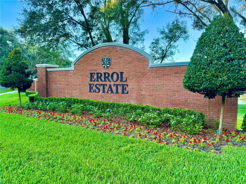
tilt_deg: -3.6
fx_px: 171
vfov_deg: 56.8
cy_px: 92
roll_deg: -0.1
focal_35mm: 24
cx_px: 123
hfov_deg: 71.6
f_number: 1.78
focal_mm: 6.76
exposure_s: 1/171
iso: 80
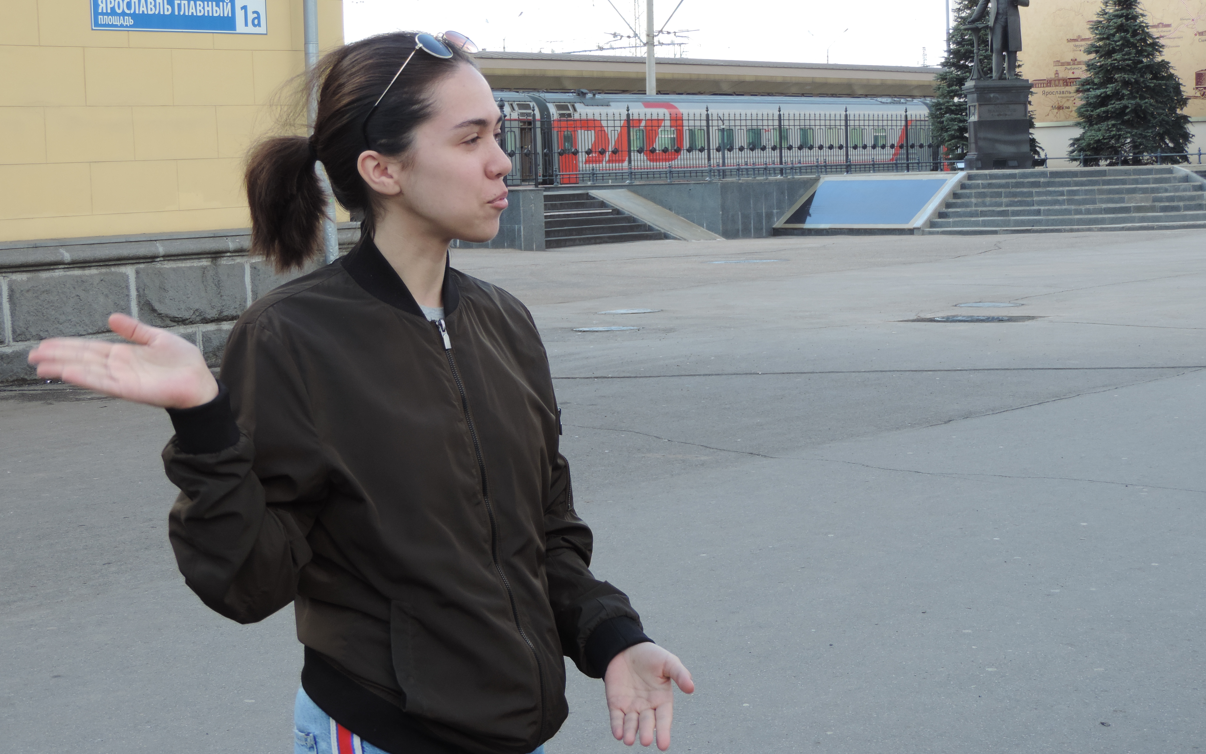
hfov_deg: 34.5
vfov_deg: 22.0
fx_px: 1939
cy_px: 325
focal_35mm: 59
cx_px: 604
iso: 80
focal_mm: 9.8
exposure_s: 1/160
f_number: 3.7
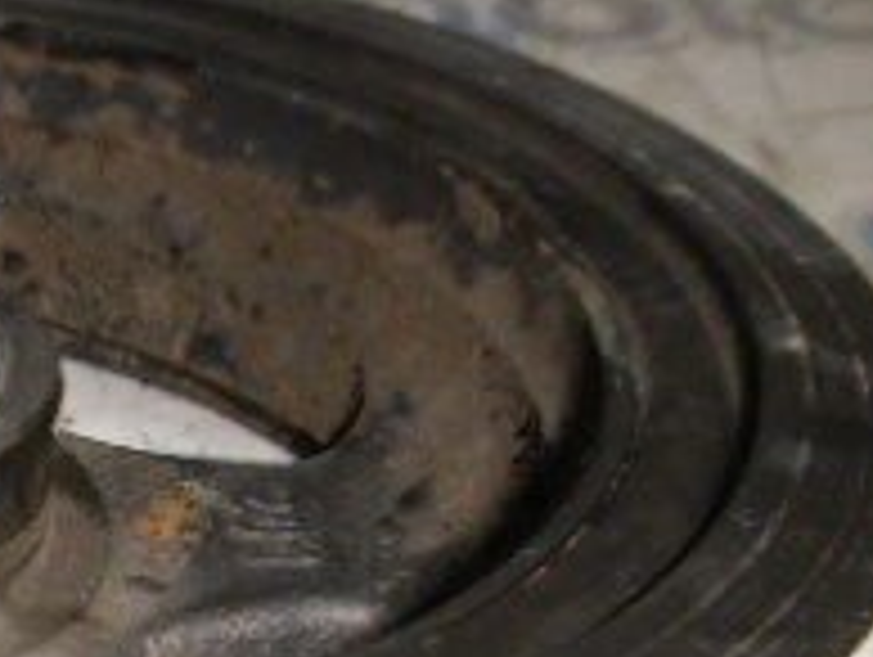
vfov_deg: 17.7
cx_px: -212
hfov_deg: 22.5
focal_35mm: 79
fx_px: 1995
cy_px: 824
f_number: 7.8
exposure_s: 1/60
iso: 100
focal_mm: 4.3
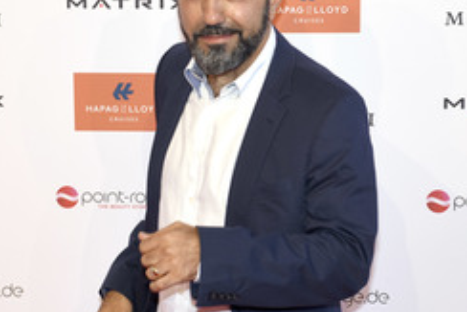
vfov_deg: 9.5
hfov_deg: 14.2
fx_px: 1869
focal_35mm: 144
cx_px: 223
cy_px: 163
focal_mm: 52
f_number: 5.6
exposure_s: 1/160
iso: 250
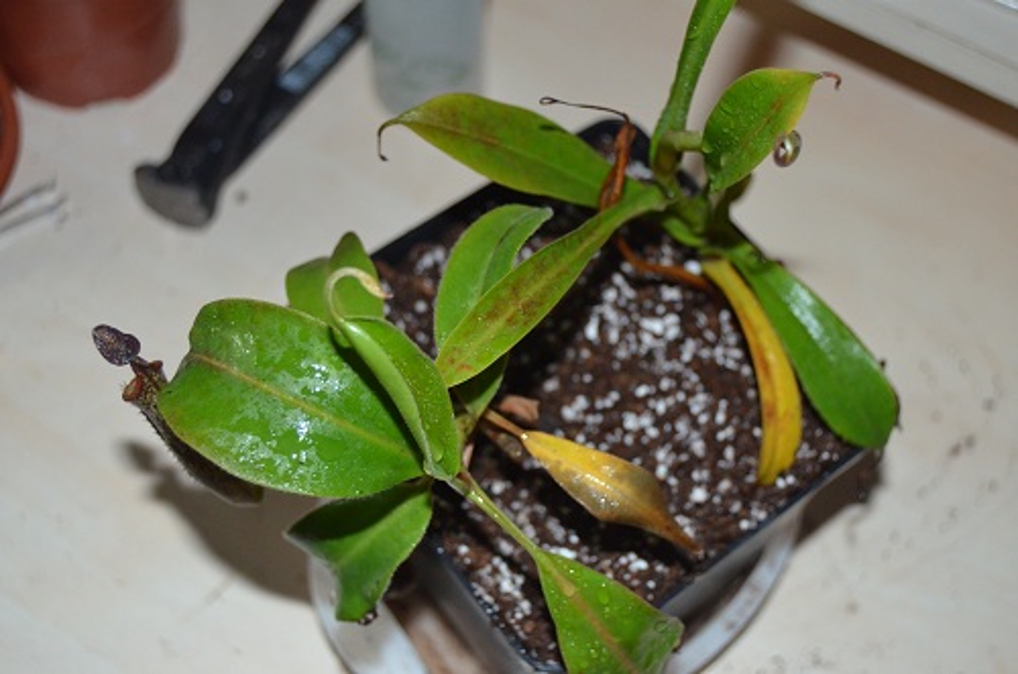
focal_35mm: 57
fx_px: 1608
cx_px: 509
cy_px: 337
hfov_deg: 35.1
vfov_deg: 23.7
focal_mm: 38
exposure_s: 1/60
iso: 2000
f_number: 4.8
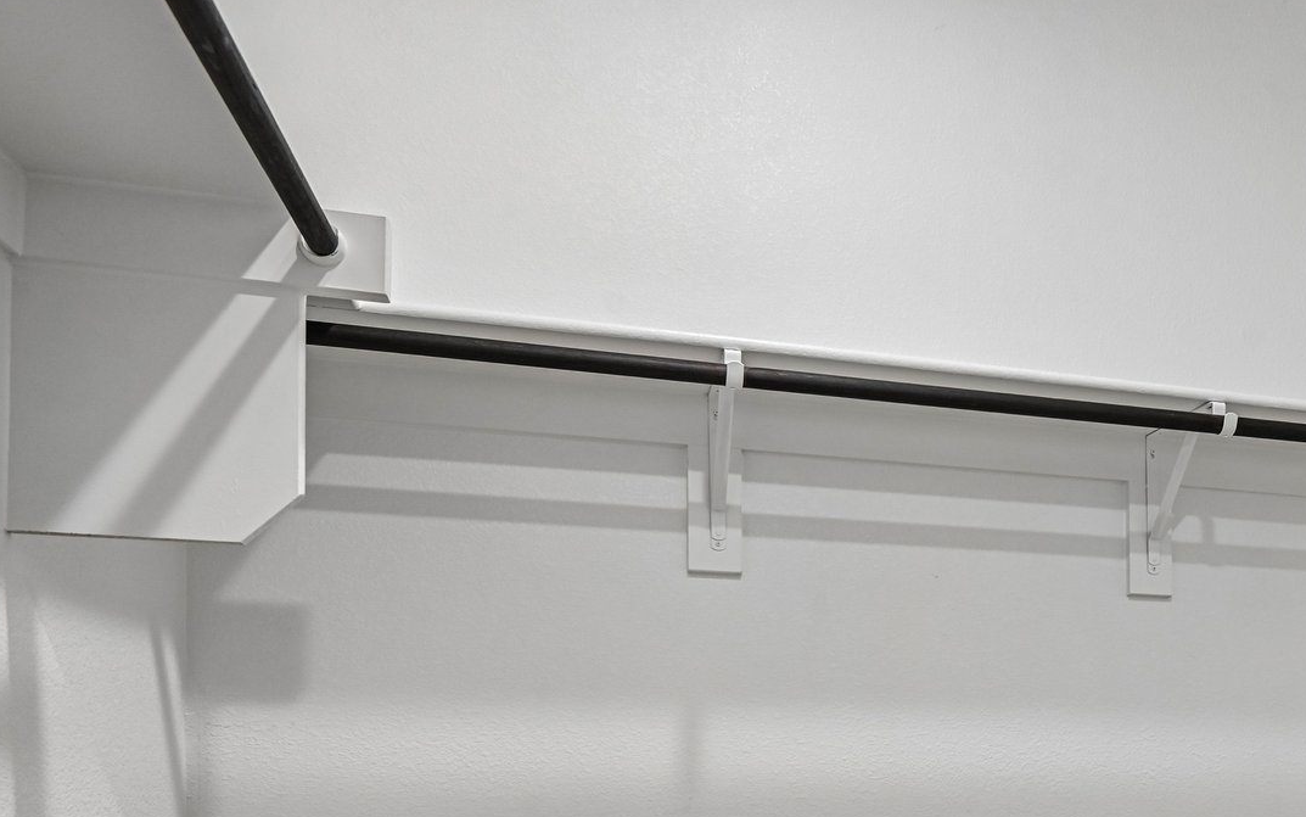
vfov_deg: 34.2
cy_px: 740
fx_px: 1246
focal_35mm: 35
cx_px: 1059
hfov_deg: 51.6
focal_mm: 18
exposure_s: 1/15
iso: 400
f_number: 8
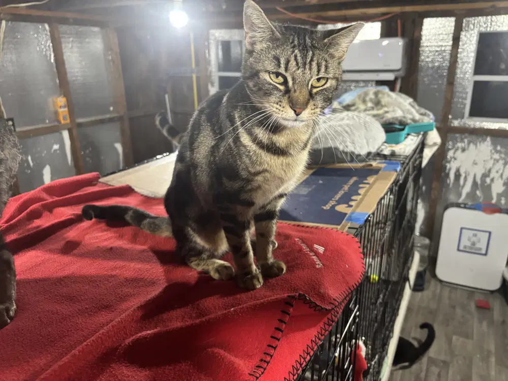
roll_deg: +1.1
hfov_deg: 67.3
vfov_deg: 53.1
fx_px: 382
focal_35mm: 26
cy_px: 190
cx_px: 254
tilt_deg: -17.5
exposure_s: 1/60
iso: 400
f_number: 1.6
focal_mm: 5.96
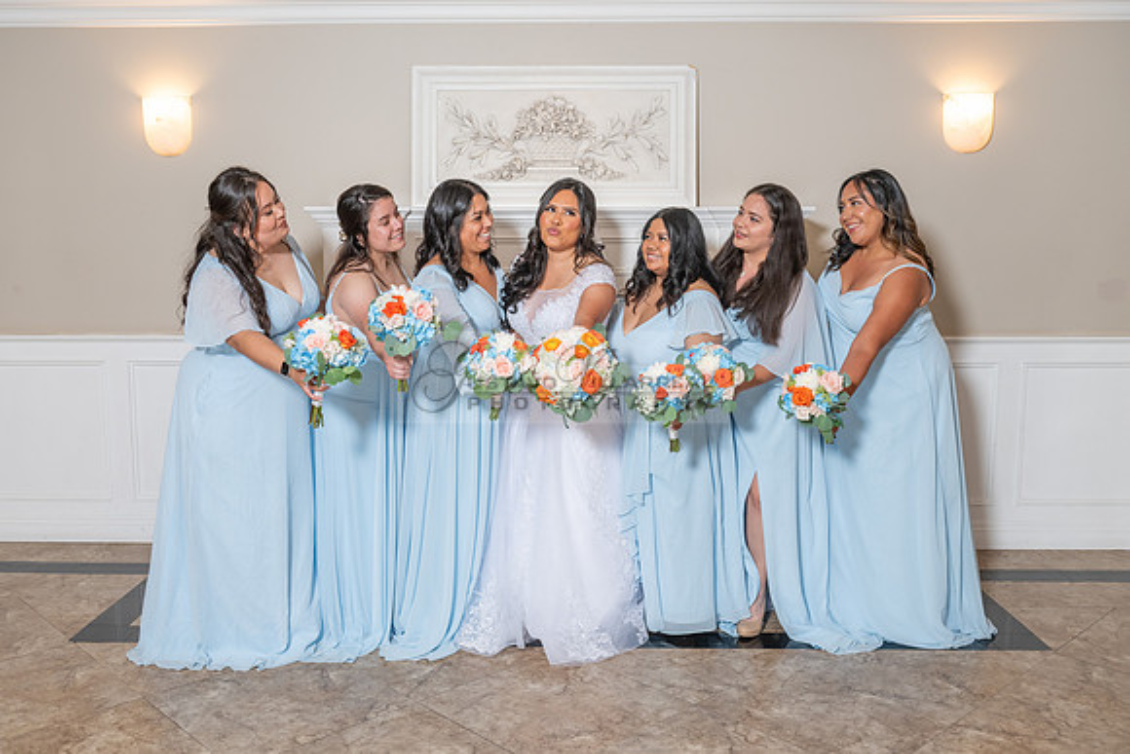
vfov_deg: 39.3
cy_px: 365
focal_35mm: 34
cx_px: 536
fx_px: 1057
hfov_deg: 56.2
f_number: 4.5
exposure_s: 1/160
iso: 640
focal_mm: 32
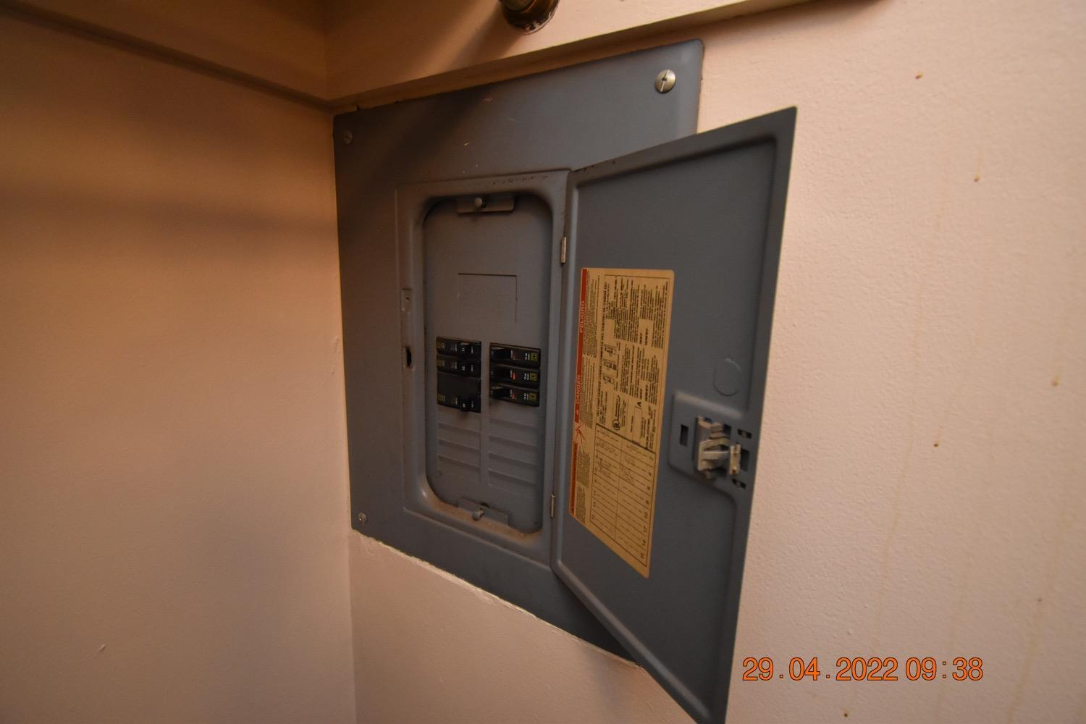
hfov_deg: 100.4
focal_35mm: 15
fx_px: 452
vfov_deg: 77.3
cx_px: 543
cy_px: 362
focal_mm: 10
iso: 2200
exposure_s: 1/60
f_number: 4.5
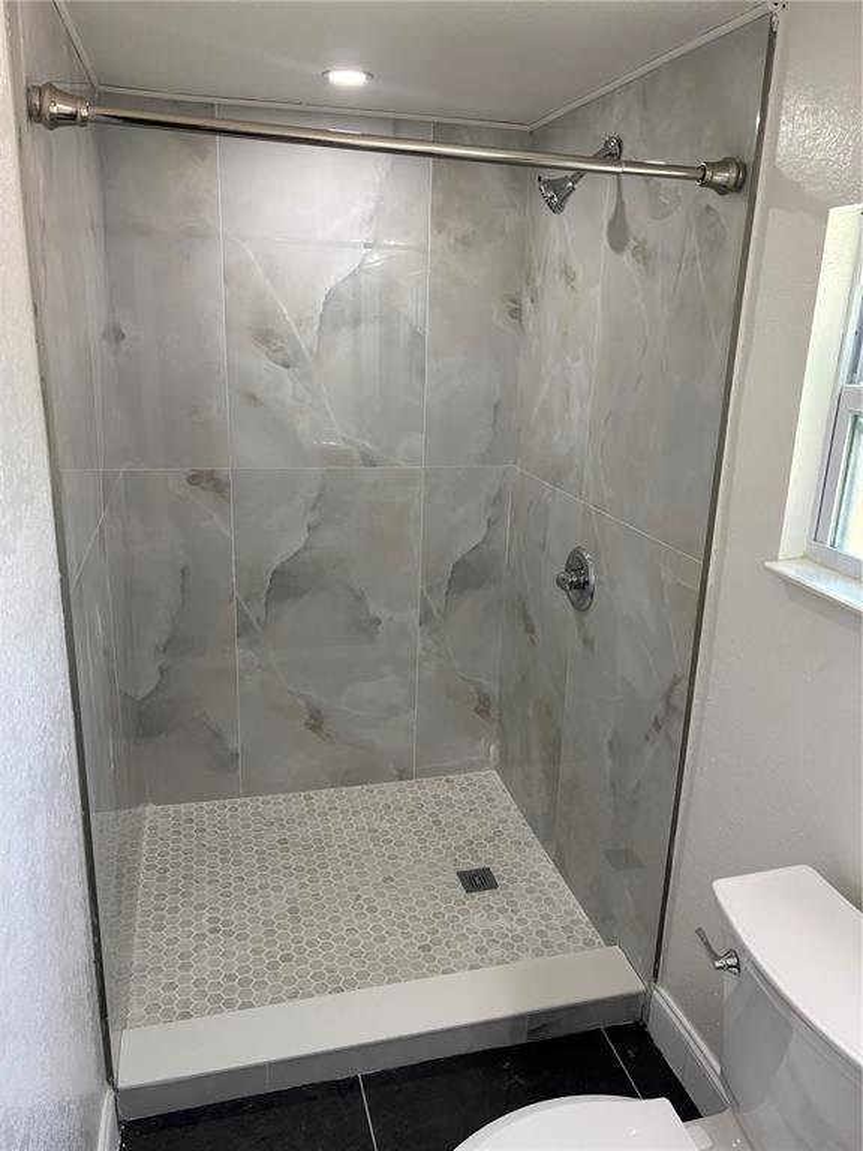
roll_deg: -2.3
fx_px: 864
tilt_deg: -16.6
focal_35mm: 26
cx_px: 432
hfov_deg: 53.1
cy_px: 576
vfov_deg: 67.3
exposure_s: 1/120
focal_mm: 5.96
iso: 100
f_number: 1.6
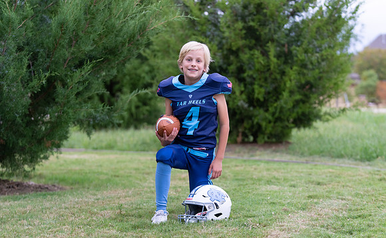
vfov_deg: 13.6
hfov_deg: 22.0
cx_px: 192
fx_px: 994
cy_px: 117
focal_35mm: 95
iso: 640
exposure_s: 1/320
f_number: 2.8
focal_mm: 83
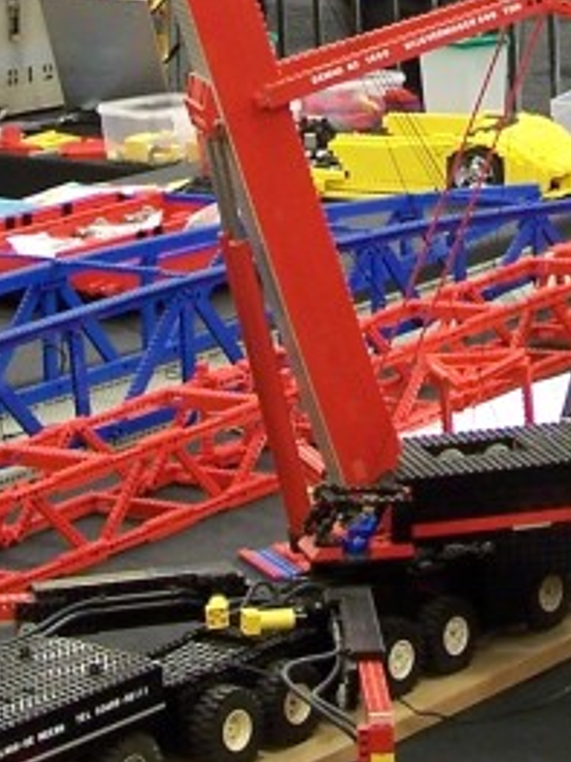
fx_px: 3258
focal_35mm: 148
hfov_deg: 10.0
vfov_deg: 13.1
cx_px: 403
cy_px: -61
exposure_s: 1/2
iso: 80
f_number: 2.8
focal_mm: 6.3
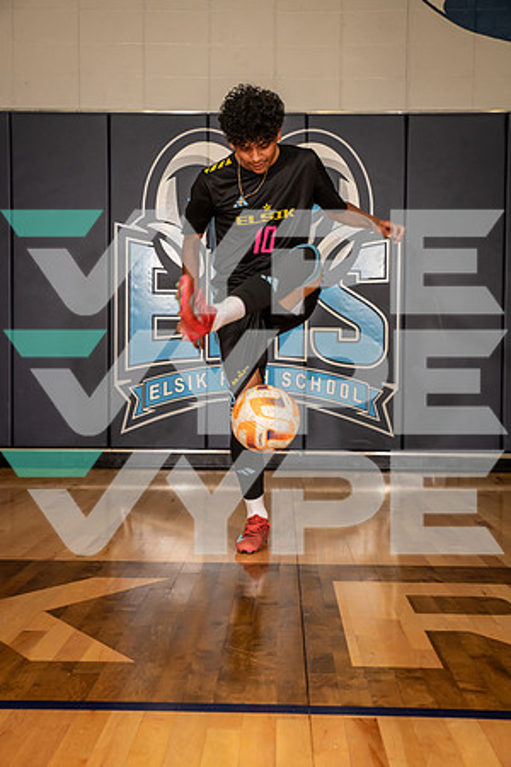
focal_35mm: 48
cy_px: 384
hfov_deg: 28.1
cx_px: 256
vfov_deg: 41.1
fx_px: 1022
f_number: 6.3
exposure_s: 1/320
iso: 800
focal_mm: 48
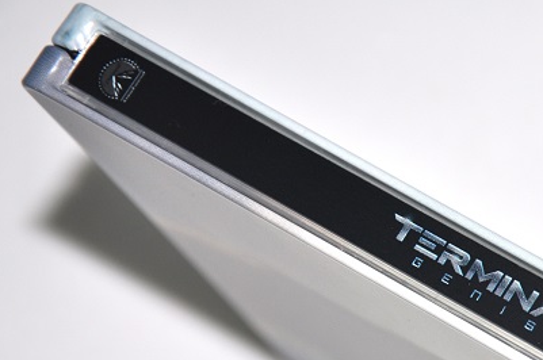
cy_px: 359
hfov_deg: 9.6
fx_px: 3193
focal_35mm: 212
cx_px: 574
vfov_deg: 6.4
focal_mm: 66
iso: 200
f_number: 5.6
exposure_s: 1/30
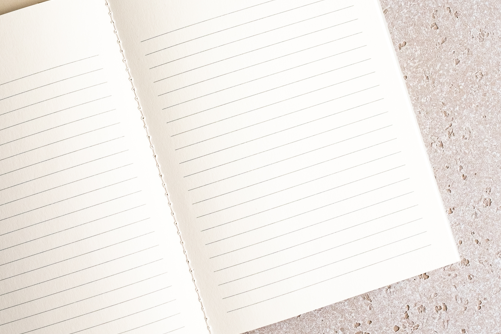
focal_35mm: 67
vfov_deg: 20.3
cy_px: 134
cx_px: 279
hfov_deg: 30.1
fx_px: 932
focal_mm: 23
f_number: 3.6
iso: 250
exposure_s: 1/170
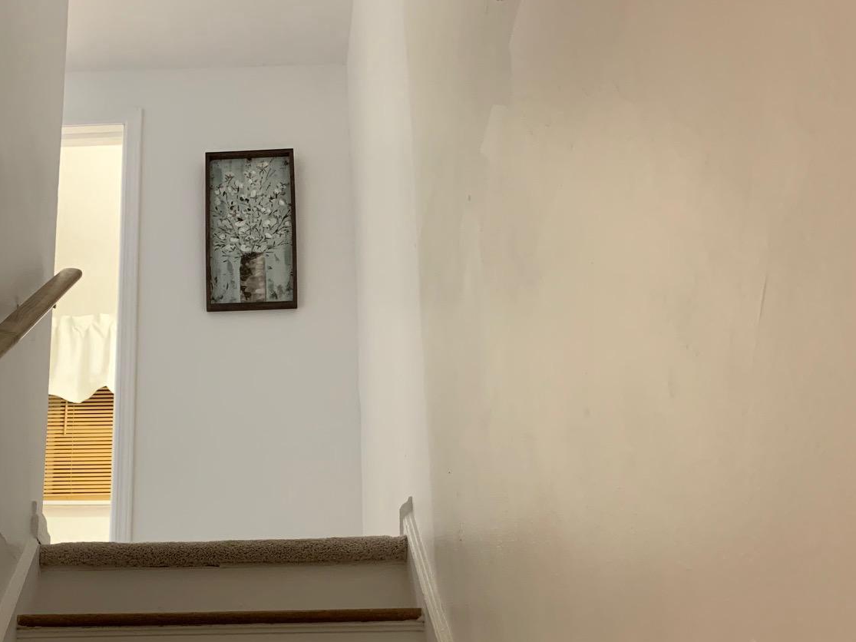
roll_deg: -1.0
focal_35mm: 47
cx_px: 207
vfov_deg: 29.8
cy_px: 550
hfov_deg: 39.3
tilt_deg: +19.5
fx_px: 1162
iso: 250
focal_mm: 4.25
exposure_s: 1/40
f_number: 1.8
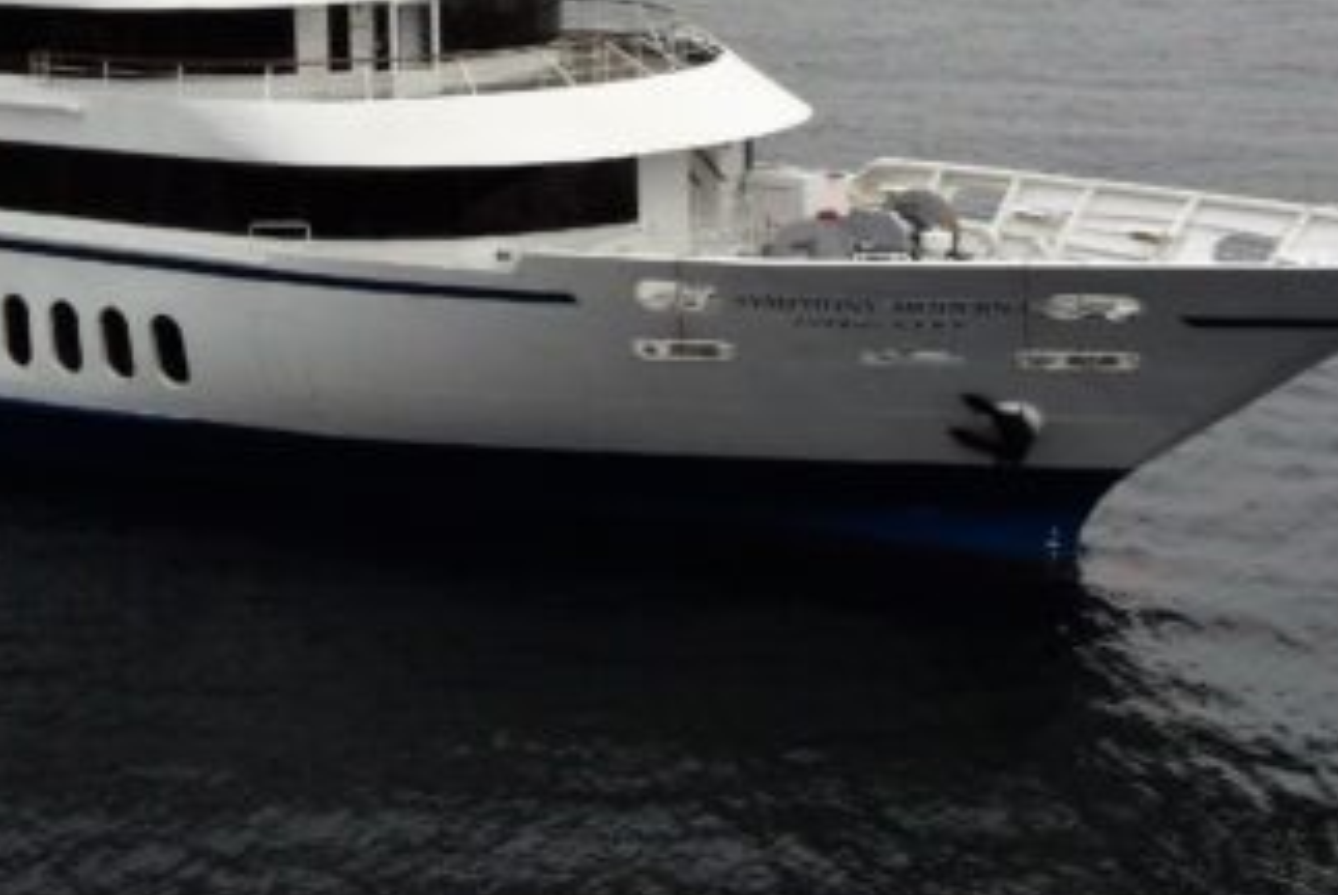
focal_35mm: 76
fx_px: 2827
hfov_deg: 25.6
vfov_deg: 17.5
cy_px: -37
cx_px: 79
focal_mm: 12.1
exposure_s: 1/500
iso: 200
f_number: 10
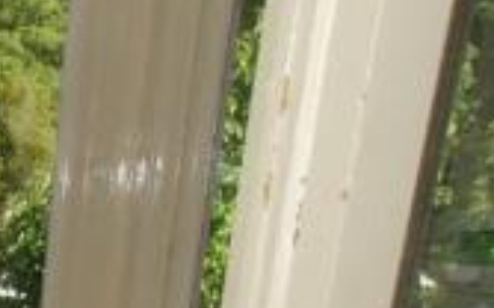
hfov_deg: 20.5
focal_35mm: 78
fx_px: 1049
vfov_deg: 14.1
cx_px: -343
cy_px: 613
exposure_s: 1/80
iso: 100
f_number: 10
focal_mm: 13
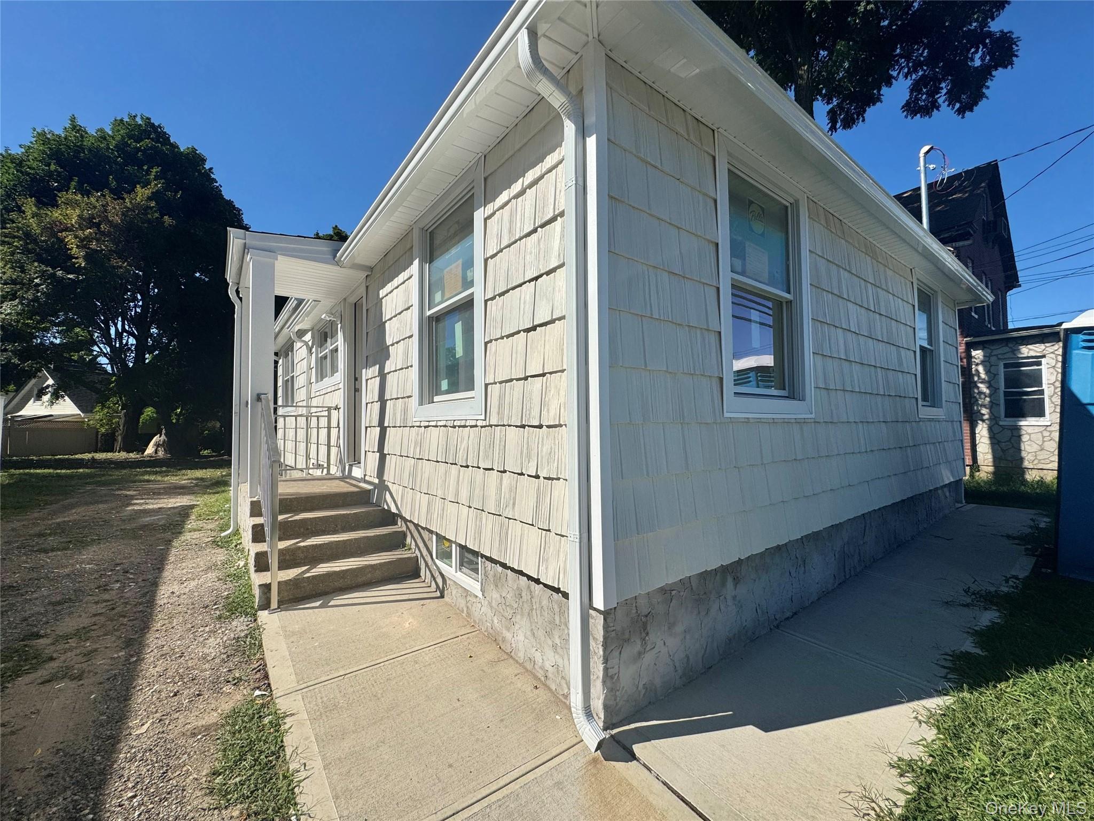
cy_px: 410
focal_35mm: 14
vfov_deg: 85.7
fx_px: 442
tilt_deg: +2.9
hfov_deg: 102.1
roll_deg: +0.8
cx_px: 547
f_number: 2.2
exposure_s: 1/4132
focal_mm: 2.22
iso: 40
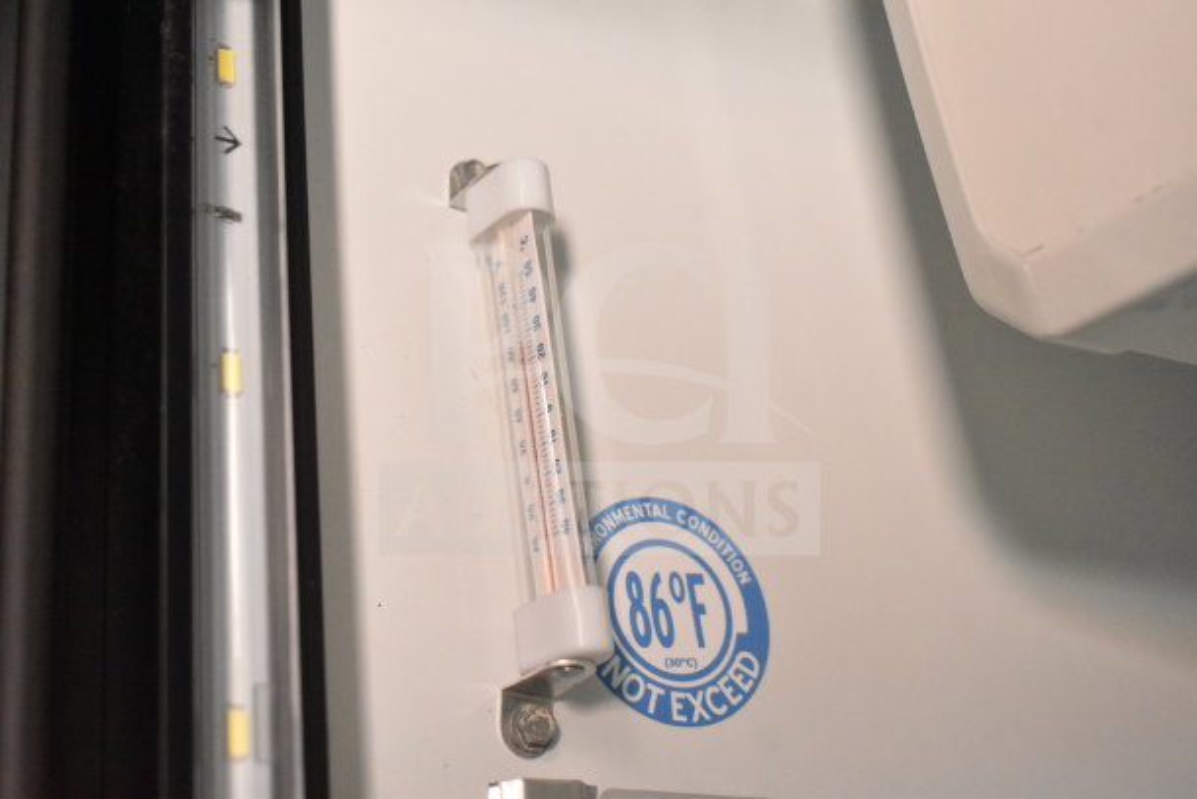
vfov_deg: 23.8
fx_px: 1896
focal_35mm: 57
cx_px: 598
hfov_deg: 35.0
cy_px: 400
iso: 6400
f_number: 6.3
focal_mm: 38
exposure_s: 1/160
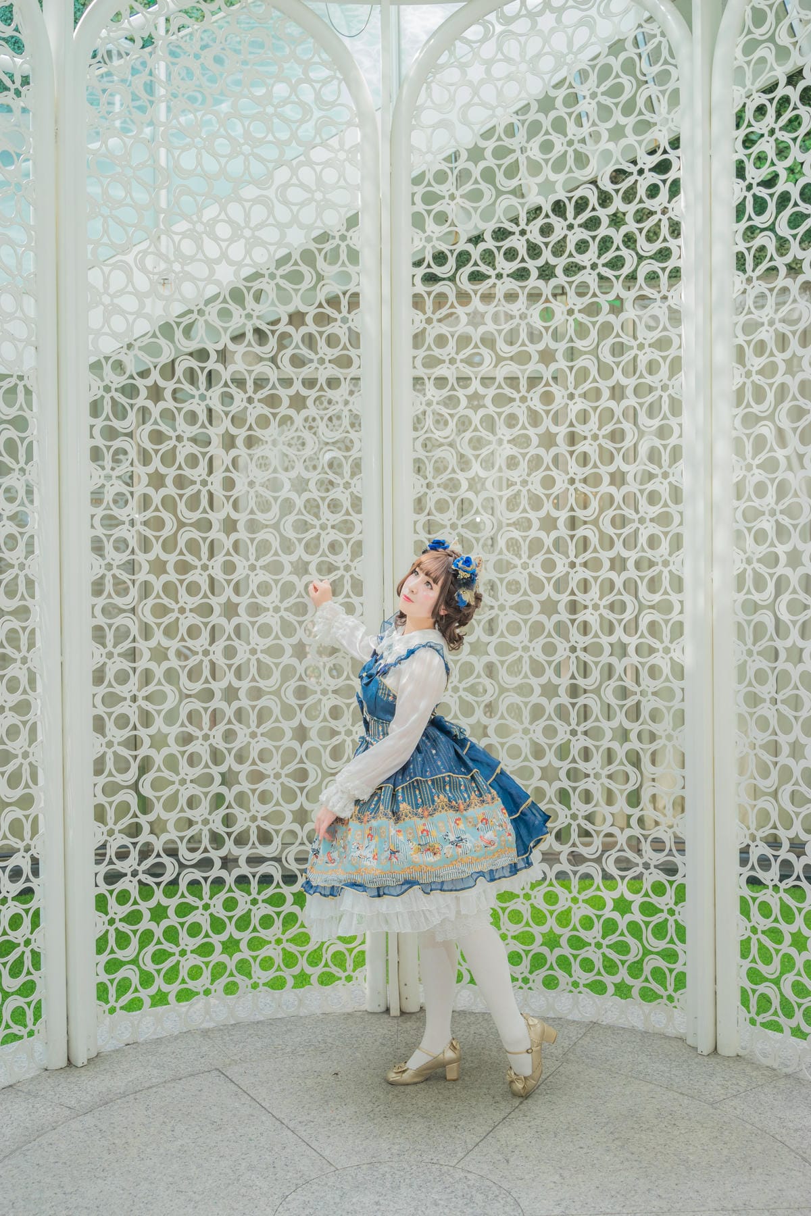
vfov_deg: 54.4
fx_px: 1183
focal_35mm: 35
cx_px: 406
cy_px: 608
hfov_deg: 37.9
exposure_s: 1/200
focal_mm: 35
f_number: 4.5
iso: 400
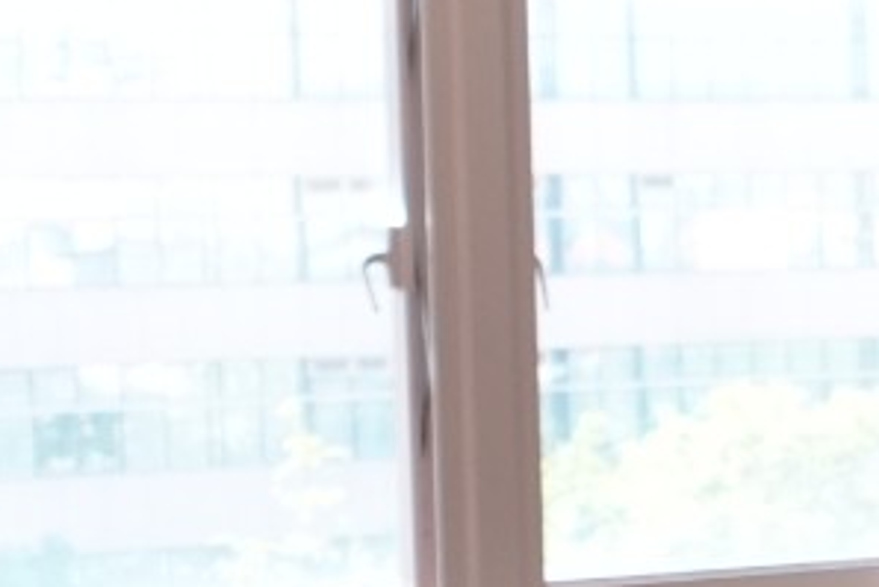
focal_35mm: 161
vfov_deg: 8.5
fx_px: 3933
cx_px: 2369
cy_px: 299
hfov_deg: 10.3
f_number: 5.6
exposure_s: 1/200
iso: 1250
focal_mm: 24
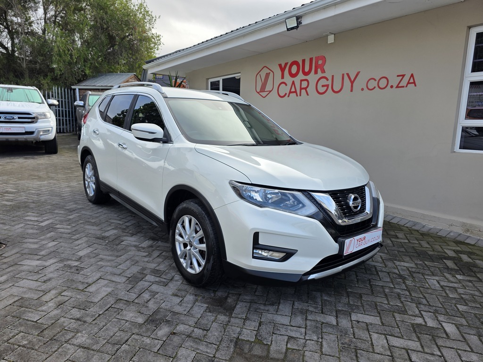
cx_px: 242
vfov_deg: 58.9
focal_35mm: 23
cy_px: 181
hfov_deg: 73.9
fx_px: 321
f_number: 1.7
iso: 80
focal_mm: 6.3
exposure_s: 1/2417
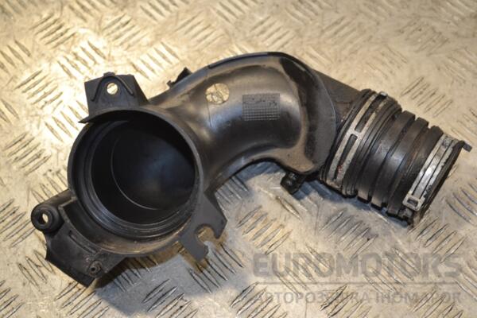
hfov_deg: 31.9
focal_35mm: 63
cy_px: 159
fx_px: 835
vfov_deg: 21.6
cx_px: 238
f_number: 5.3
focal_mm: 42
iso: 400
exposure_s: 1/80
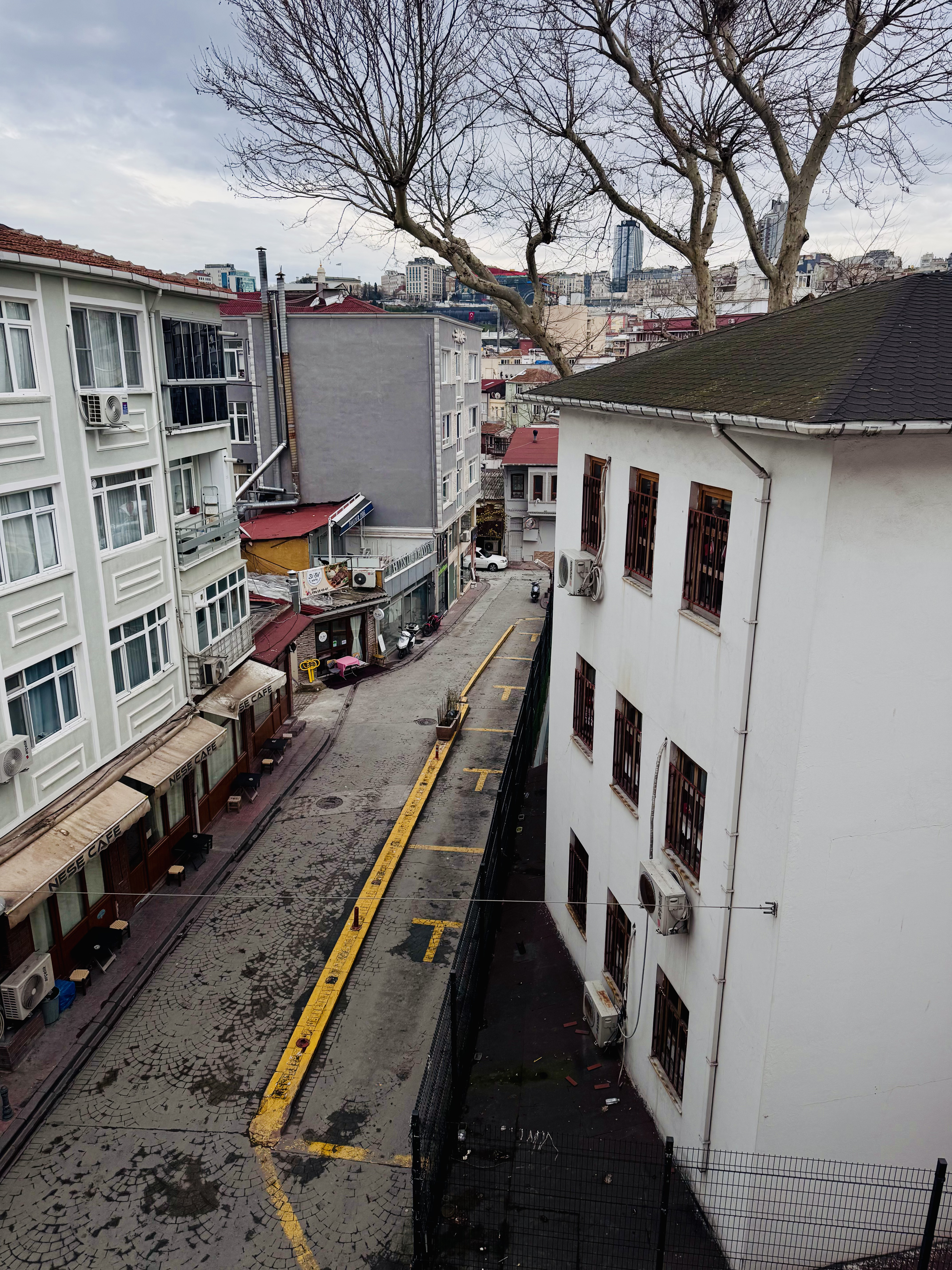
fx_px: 880
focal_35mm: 24
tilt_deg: -15.8
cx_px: 476
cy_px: 635
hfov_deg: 56.8
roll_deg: -0.8
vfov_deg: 71.6
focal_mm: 6.76
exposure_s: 1/2604
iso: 80
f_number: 1.78
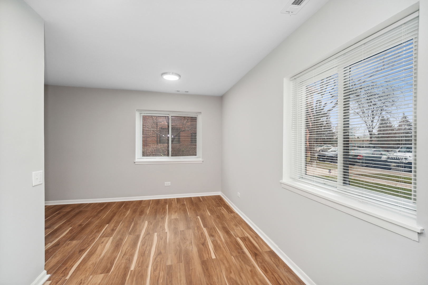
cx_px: 214
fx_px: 190
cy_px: 142
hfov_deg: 96.8
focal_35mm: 16
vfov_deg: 73.7
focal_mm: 16
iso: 200
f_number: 8
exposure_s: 1/100
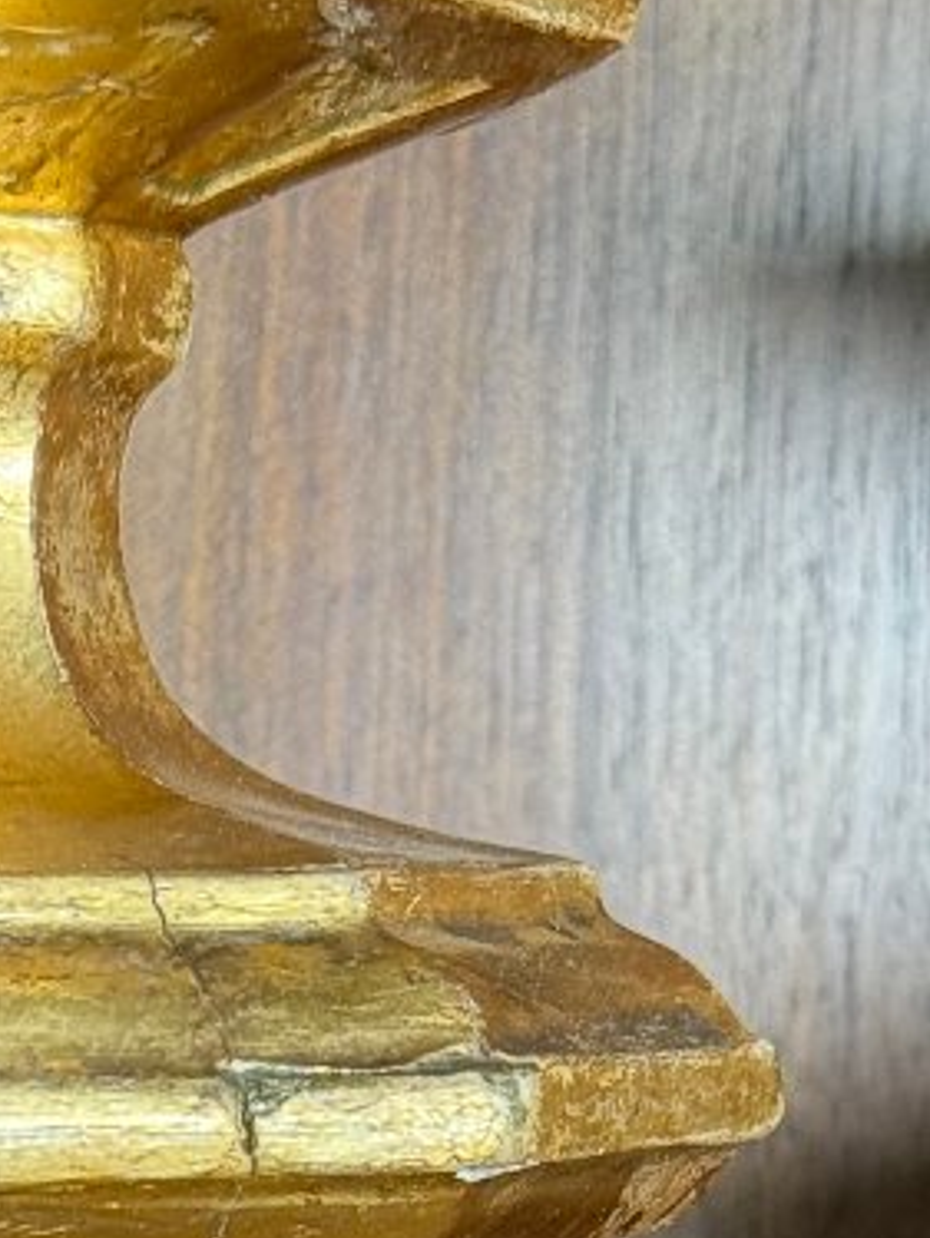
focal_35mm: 154
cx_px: -278
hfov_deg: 9.5
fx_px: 5510
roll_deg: +0.2
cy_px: 1976
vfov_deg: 12.1
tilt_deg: -8.4
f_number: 1.78
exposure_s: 1/60
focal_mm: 6.76
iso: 100
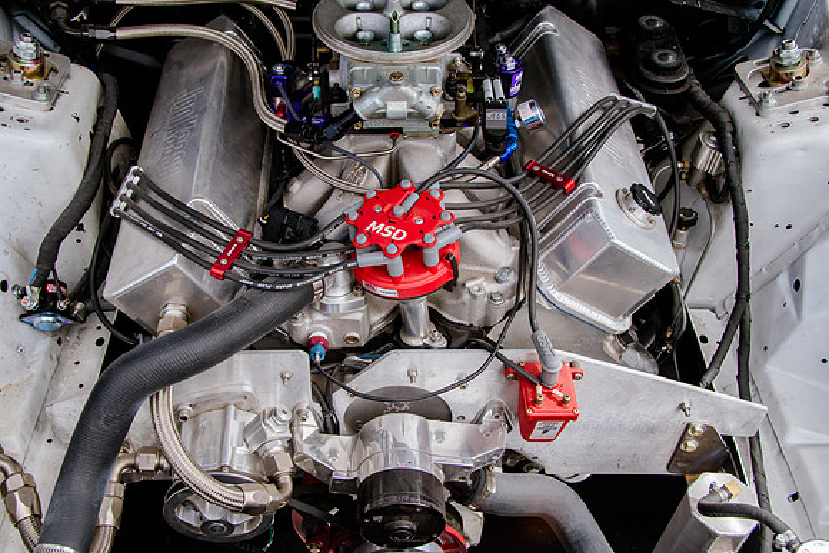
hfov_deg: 47.9
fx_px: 934
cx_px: 414
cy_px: 276
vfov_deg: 33.0
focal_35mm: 41
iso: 200
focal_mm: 26
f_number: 7.1
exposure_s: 1/200
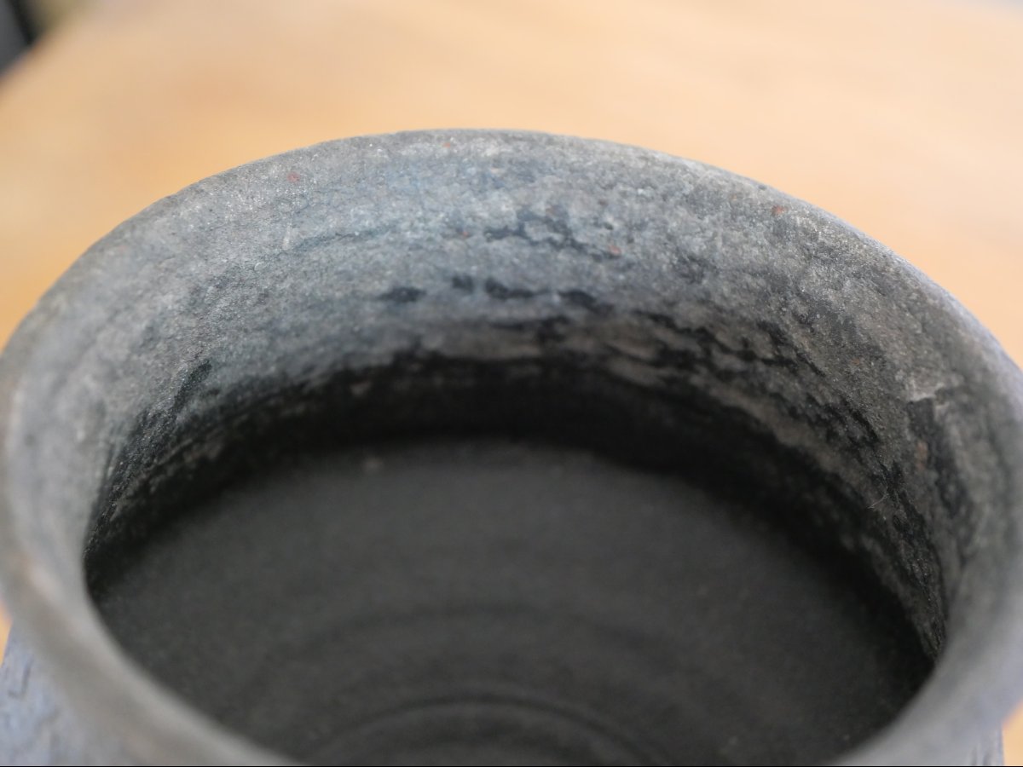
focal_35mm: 60
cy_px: 384
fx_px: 1773
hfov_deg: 32.2
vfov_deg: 24.4
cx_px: 512
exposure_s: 1/60
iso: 3200
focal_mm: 30
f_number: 2.8
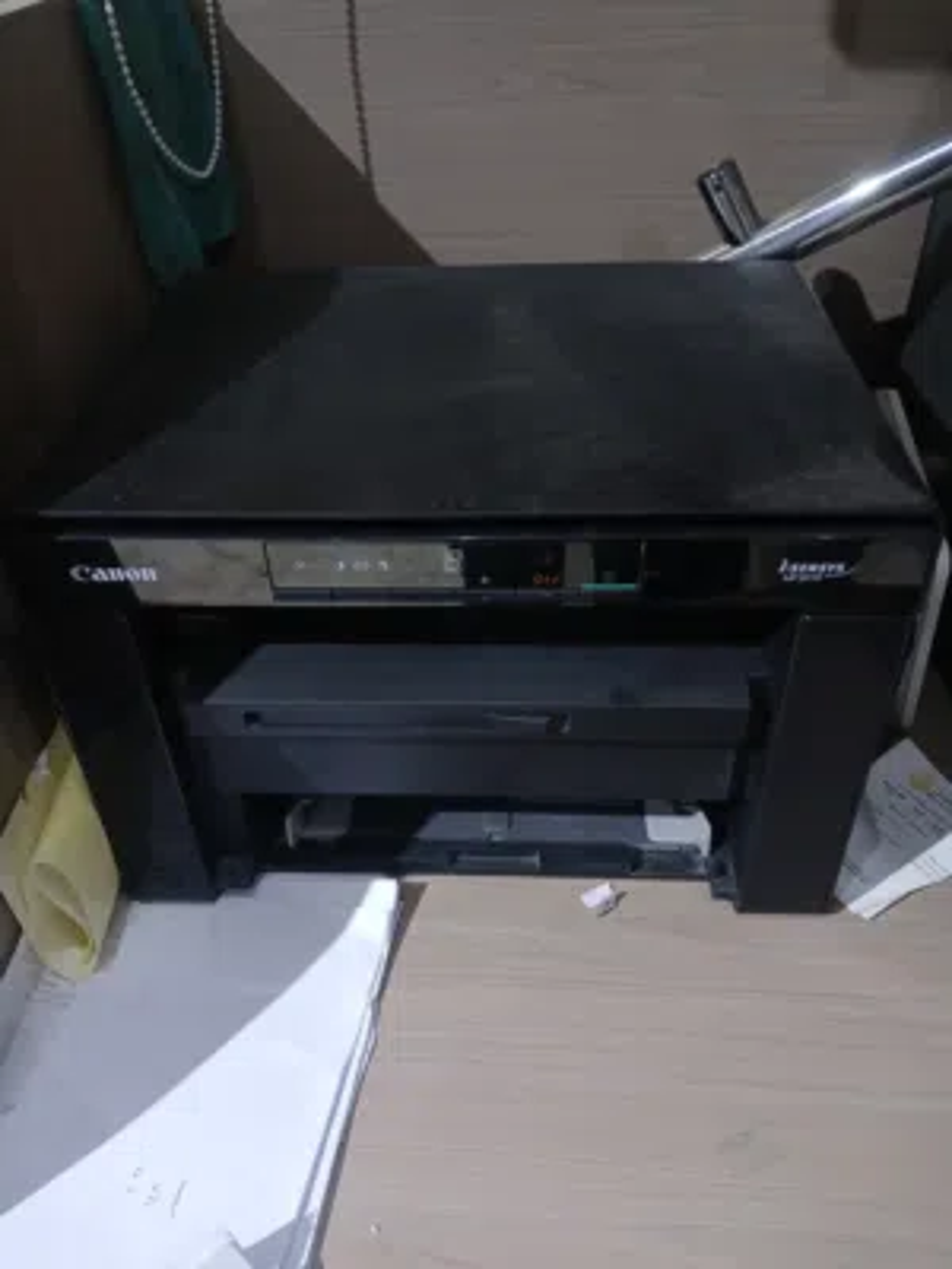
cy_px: 634
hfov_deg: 51.4
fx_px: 990
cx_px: 476
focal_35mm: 27
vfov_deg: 65.3
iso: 250
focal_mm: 4
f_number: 1.8
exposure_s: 1/33.3
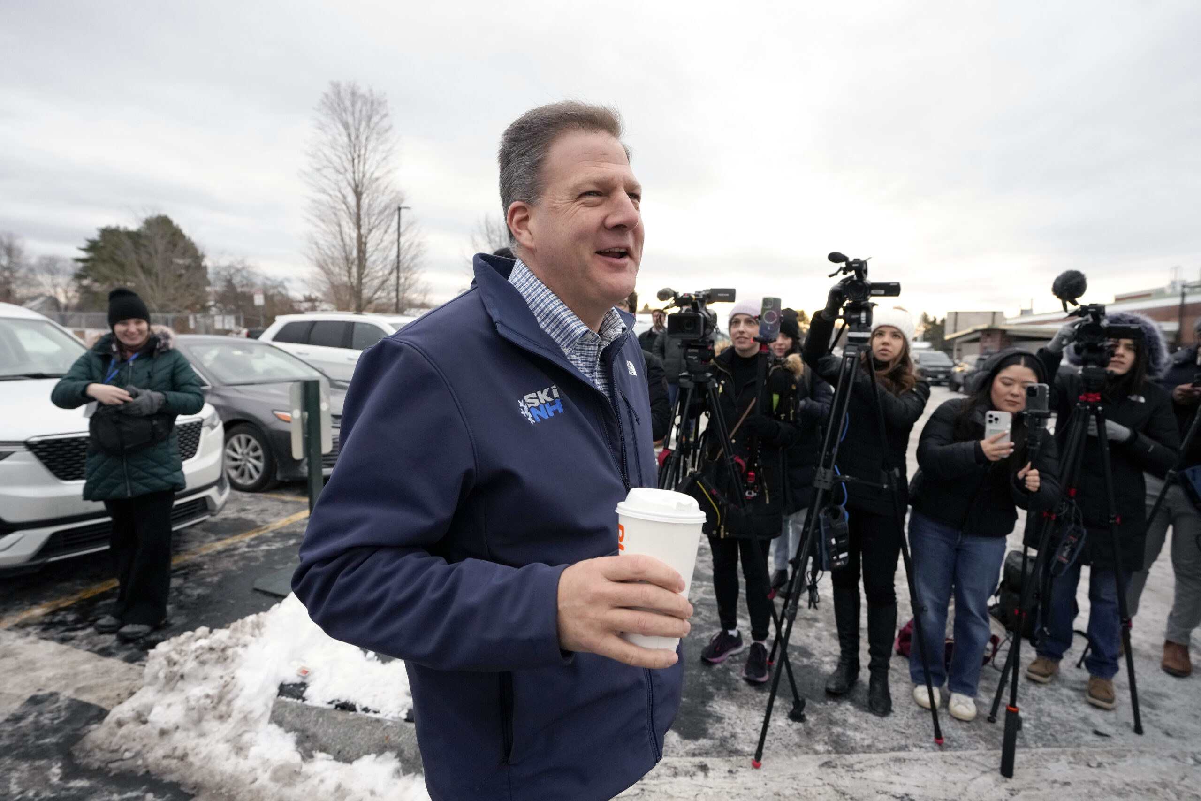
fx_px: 634
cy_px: 400
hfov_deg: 86.9
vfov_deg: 64.6
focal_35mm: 19
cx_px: 600
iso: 2500
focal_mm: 19
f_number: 4.5
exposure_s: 1/2000
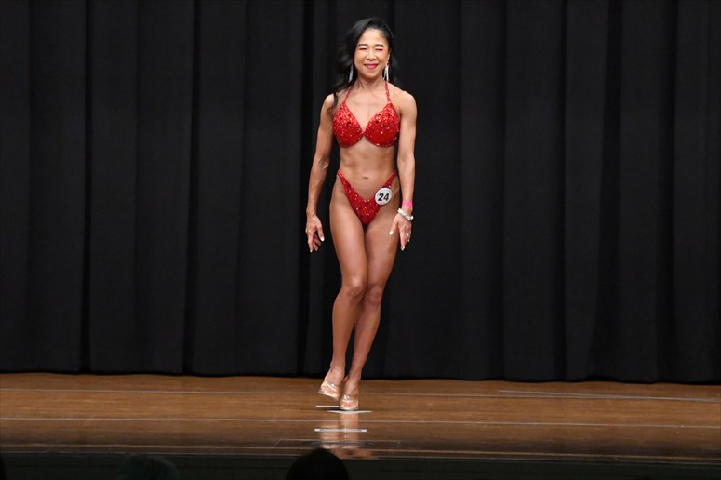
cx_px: 360
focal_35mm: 240
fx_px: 4804
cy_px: 240
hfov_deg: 8.6
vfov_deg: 5.7
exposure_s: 1/400
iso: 8000
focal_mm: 160
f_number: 5.6
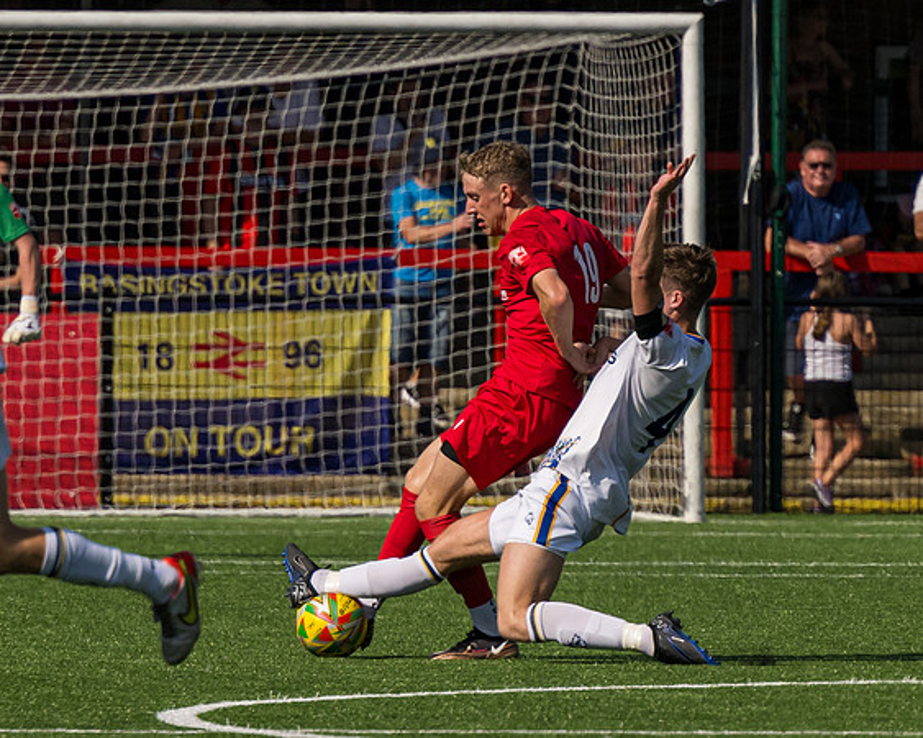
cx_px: 250
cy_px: 237
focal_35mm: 764
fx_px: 20858
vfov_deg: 2.0
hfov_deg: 2.5
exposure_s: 1/3200
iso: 200
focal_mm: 210
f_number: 4.5
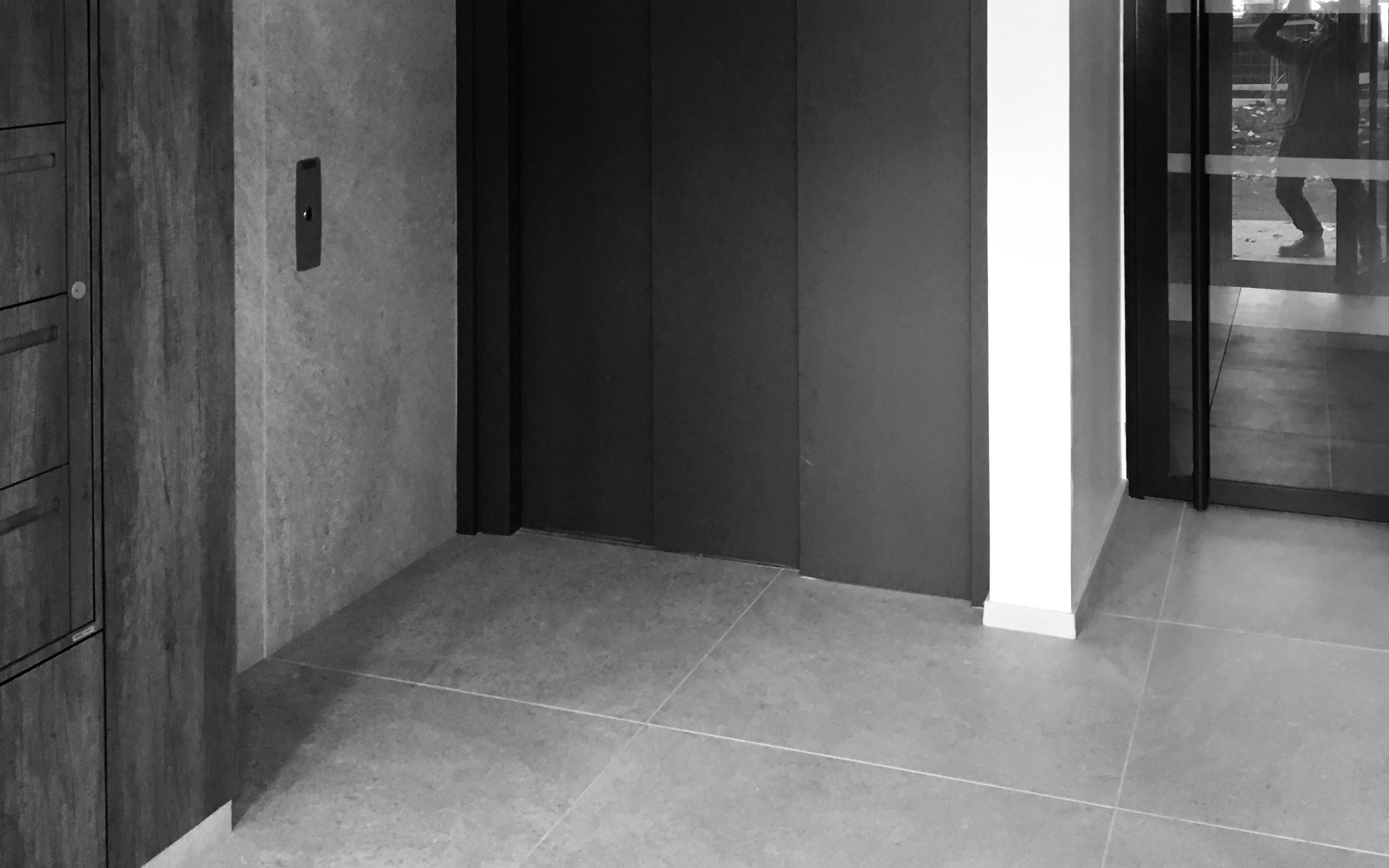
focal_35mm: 42
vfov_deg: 28.8
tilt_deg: +0.6
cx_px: 679
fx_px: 1590
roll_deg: +0.9
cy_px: 21
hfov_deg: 47.2
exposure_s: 1/33
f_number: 2.2
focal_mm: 4.15
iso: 125
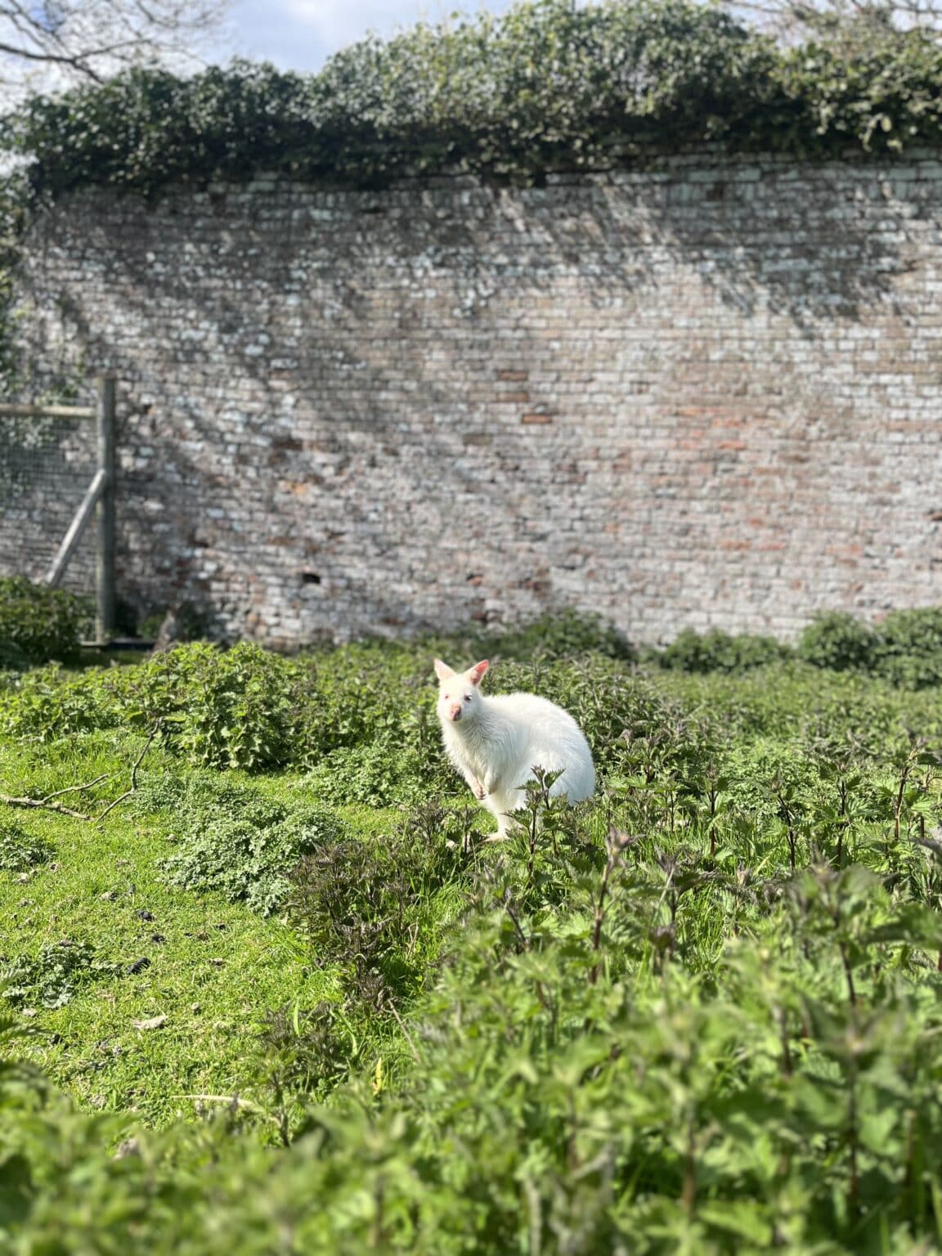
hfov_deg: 53.1
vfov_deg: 67.3
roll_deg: -2.4
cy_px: 628
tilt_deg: -1.7
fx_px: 943
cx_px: 471
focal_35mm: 26
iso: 50
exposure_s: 1/1672
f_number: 1.6
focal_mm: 5.1
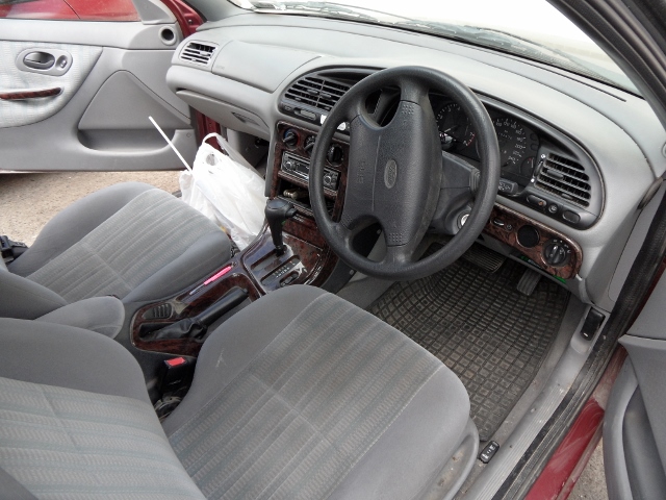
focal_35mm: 24
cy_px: 250
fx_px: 462
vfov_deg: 56.8
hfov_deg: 71.6
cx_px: 333
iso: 80
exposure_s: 1/180
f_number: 3.2
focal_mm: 3.9
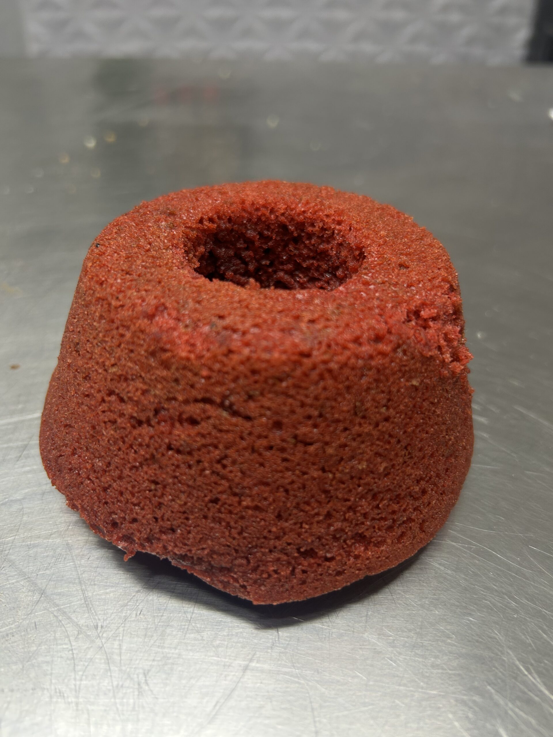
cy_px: 368
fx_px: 554
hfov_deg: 53.1
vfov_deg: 67.3
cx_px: 276
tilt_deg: -38.6
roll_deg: -1.3
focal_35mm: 26
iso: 100
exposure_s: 1/60
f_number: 1.5
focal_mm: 5.7
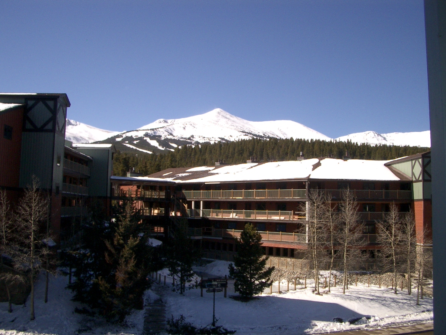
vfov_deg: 40.7
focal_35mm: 35
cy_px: 168
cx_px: 223
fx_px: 451
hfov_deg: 52.6
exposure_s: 1/1000
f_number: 4.3
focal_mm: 5.8
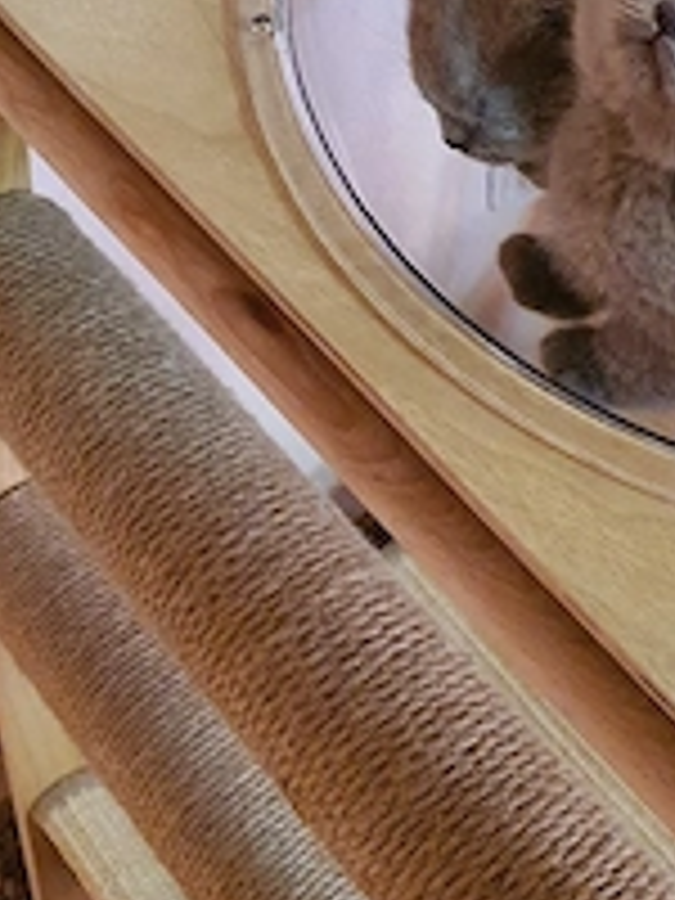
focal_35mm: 52
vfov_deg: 35.4
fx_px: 1352
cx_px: 490
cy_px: 158
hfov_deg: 27.7
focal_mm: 4.3
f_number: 2.4
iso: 640
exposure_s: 1/50
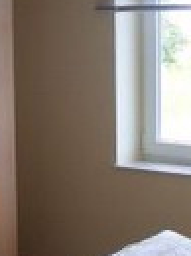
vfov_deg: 18.2
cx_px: 45
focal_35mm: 108
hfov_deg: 13.6
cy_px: 112
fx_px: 797
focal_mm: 5.8
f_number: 2.6
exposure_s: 1/60
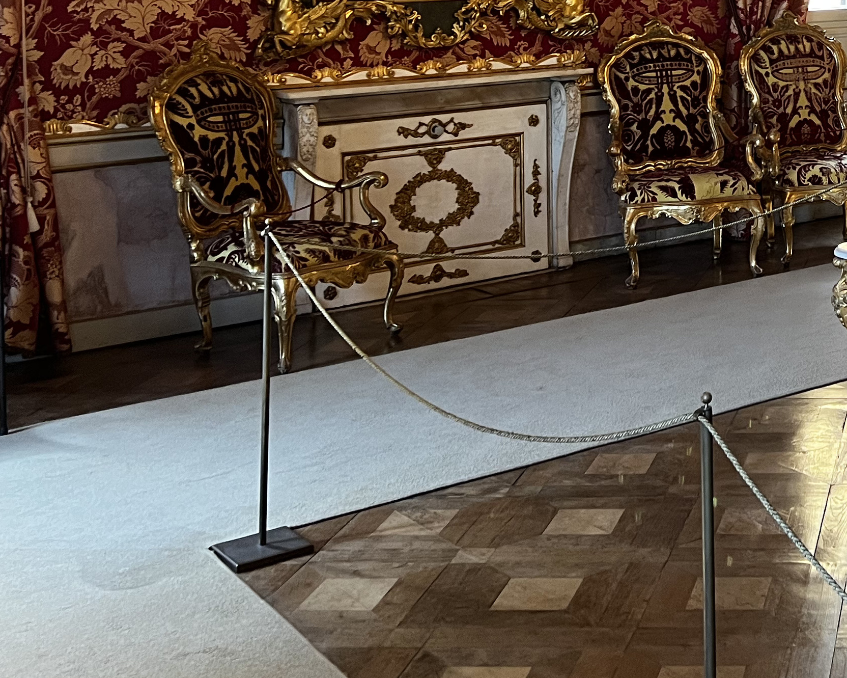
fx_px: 1529
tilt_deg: -0.3
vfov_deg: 23.5
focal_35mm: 61
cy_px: -64
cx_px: 919
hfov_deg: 28.3
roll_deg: +0.8
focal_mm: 5.7
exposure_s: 1/50
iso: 200
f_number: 1.5
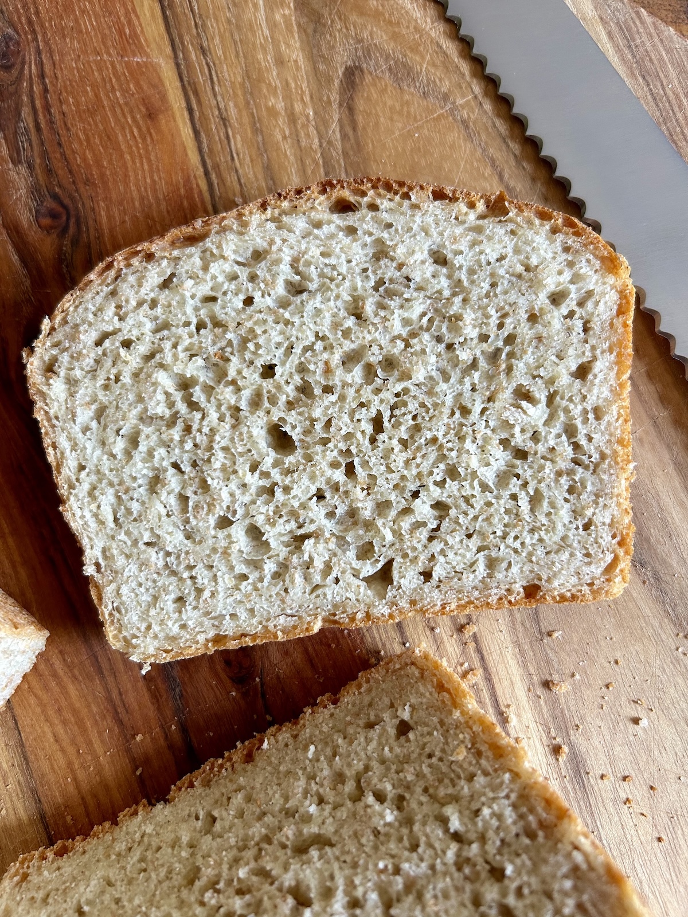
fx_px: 689
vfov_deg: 67.3
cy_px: 458
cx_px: 344
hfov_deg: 53.1
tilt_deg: -82.3
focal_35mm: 26
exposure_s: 1/117
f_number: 1.5
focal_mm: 5.7
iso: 125
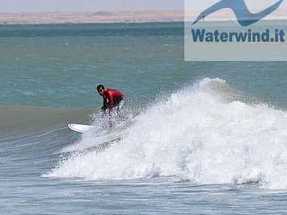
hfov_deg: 3.2
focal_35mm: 620
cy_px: 112
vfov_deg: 2.4
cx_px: 96
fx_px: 5137
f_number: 8
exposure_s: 1/1000
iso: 200
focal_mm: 300
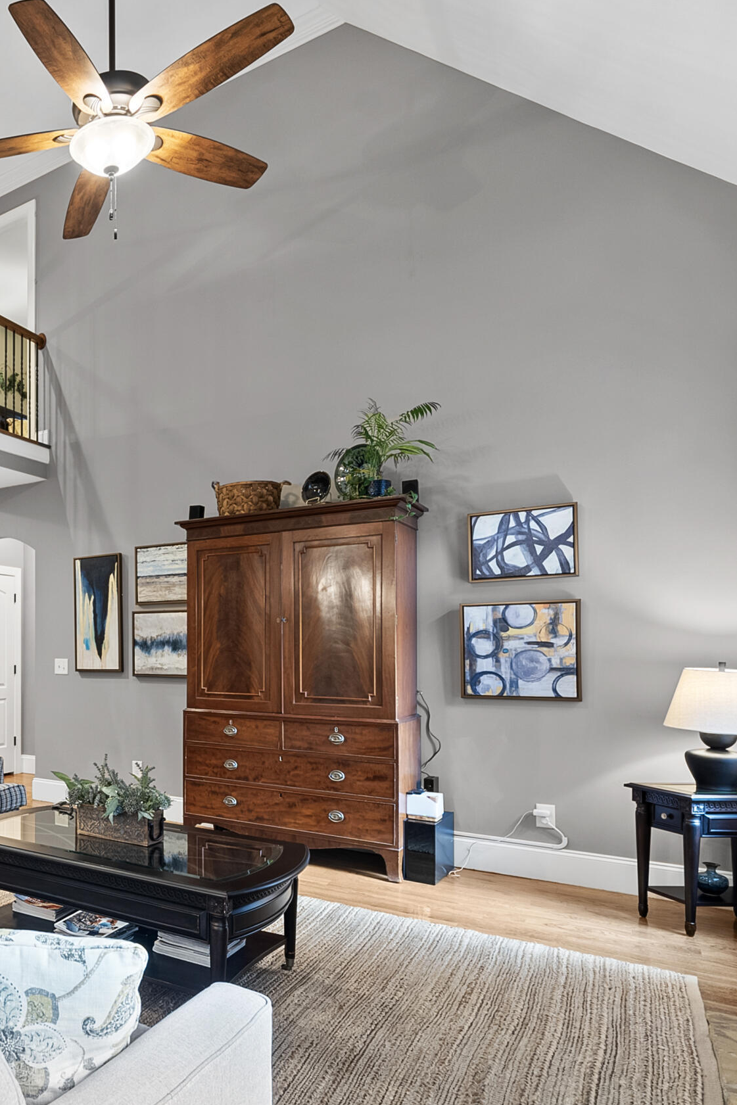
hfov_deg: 42.4
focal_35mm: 25
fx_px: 767
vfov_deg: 70.9
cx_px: -40
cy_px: 651
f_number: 7.1
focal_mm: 14
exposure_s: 1/1.25
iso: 400
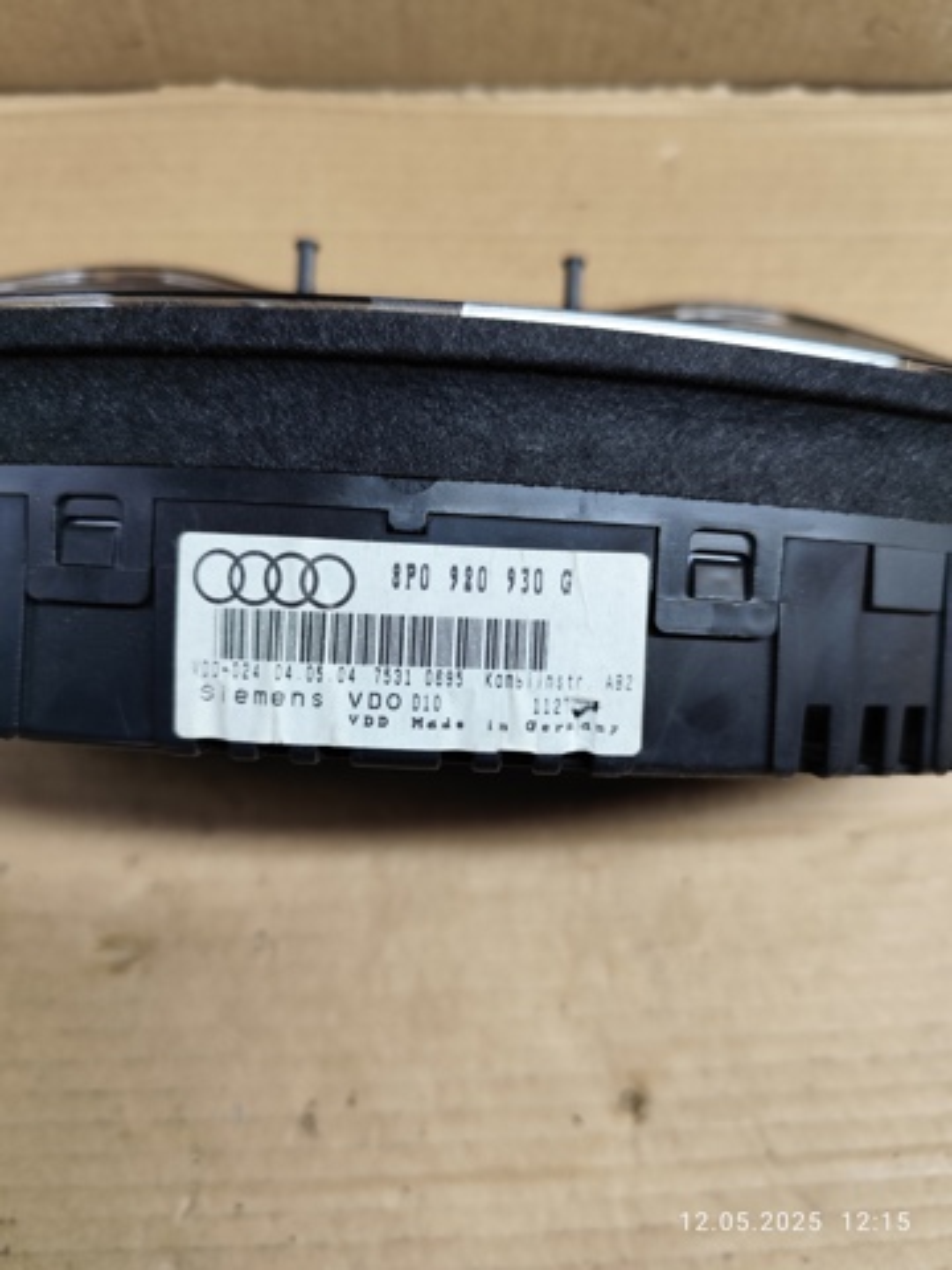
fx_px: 843
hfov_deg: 58.9
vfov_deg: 73.9
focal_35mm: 23
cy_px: 635
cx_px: 476
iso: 250
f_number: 1.65
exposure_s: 1/120
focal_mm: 6.19
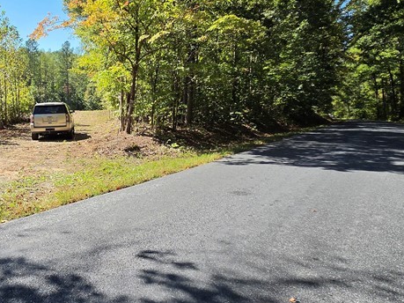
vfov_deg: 47.7
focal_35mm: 29
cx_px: 106
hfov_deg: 58.7
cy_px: 110
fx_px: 338
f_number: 2.2
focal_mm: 2.2
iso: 100
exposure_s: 1/2510
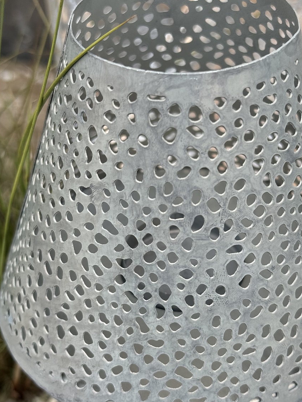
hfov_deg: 21.6
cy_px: 210
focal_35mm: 68
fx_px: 791
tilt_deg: -37.7
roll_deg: +0.7
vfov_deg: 28.6
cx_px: 183
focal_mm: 6.76
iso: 64
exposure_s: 1/774
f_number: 1.78
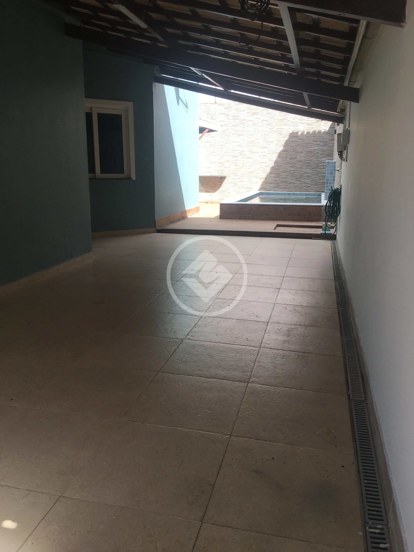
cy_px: 276
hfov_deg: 48.2
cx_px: 207
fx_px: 462
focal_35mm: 29
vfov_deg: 61.7
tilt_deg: -10.6
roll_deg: -0.4
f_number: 2.2
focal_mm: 4.15
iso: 25
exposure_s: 1/364
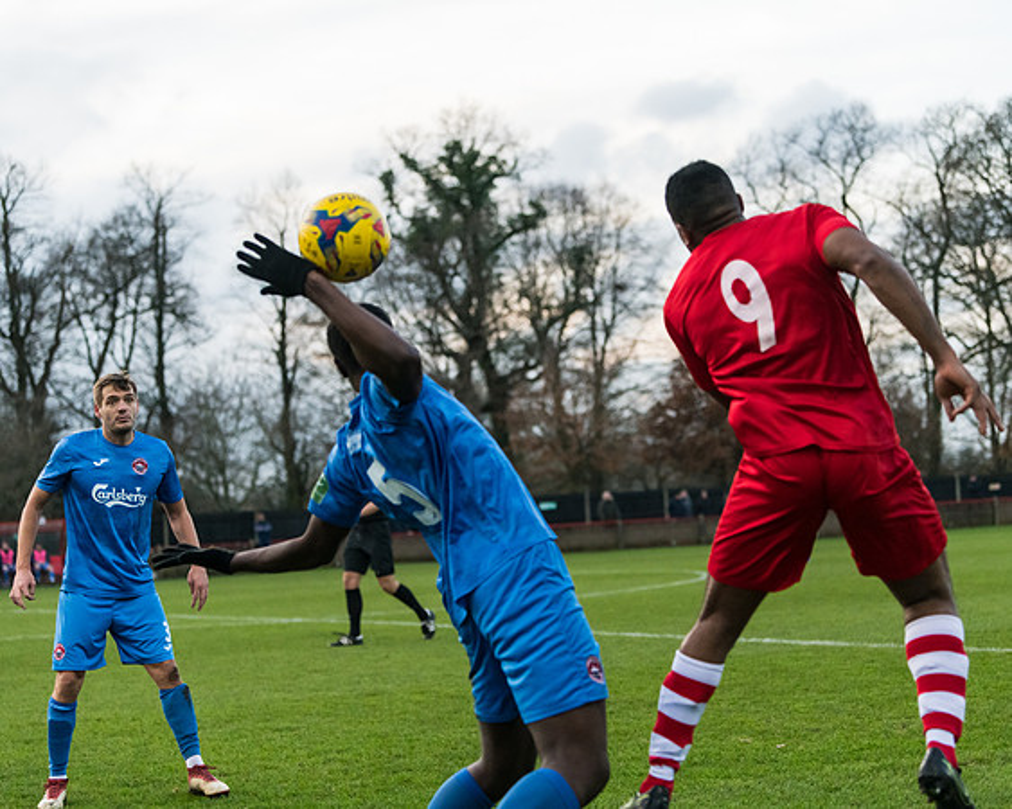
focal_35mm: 79
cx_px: 533
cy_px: 404
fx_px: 2364
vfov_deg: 19.4
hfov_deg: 24.2
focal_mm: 70
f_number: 2.8
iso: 2000
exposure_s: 1/3200
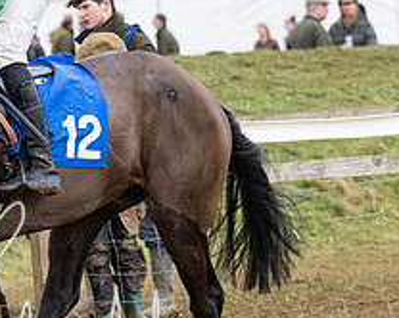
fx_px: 7031
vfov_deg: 2.6
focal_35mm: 596
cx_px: 9
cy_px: 90
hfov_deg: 3.2
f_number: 4
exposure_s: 1/1600
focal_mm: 130
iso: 800
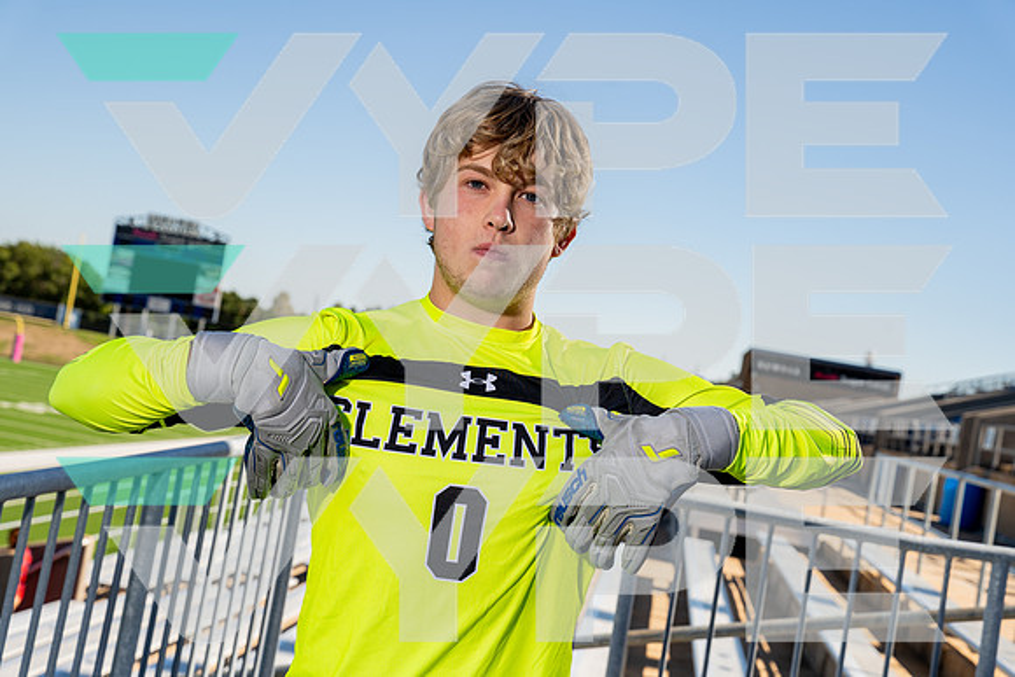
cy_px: 338
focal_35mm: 57
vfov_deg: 23.8
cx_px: 508
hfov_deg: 35.0
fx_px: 1607
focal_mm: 57
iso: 100
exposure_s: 1/250
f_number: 7.1
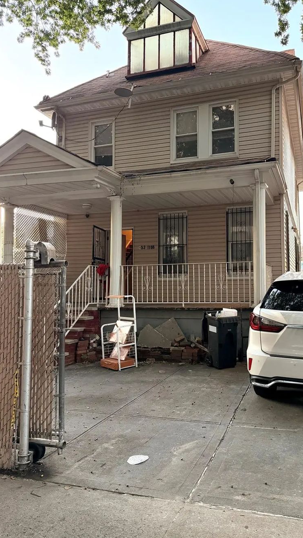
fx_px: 386
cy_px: 267
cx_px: 193
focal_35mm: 27
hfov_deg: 42.5
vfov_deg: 69.9
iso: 250
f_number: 1.78
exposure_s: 1/60
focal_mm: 6.76
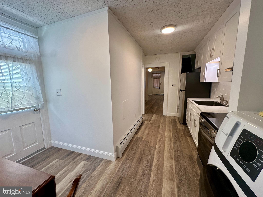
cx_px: 132
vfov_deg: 85.7
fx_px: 106
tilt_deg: -8.2
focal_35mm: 14
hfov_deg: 102.1
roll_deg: +0.5
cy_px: 98
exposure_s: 1/120
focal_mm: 2.22
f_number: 2.2
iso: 125
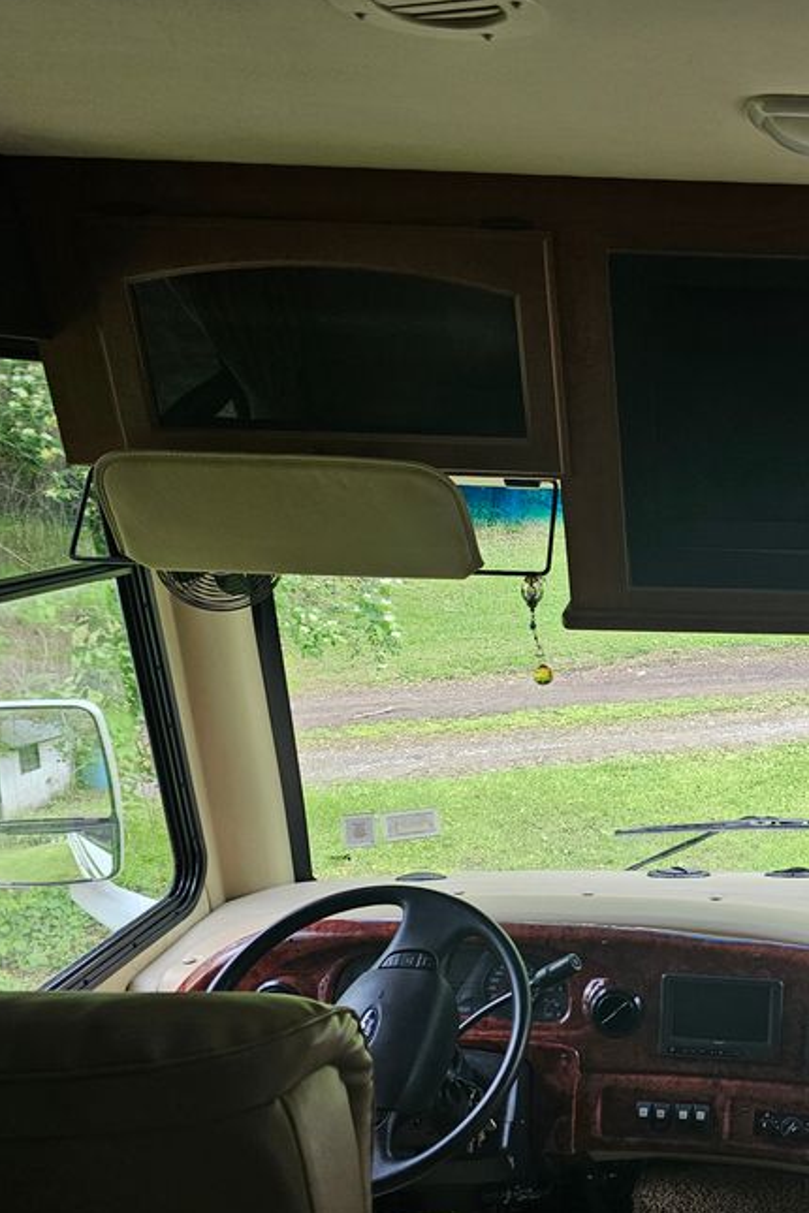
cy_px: 713
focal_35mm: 38
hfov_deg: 31.0
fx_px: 1281
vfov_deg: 50.4
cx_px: 903
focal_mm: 6.3
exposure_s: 1/207
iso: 100
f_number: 1.7
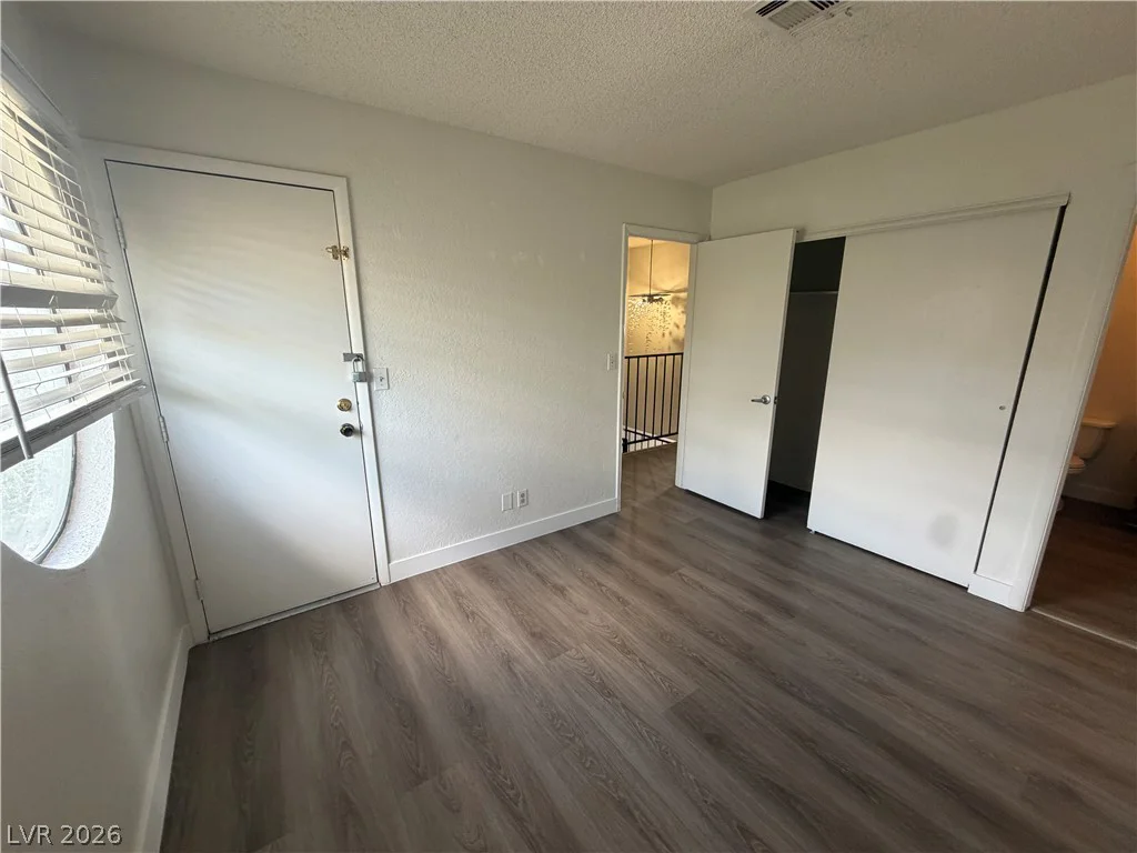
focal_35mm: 14
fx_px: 460
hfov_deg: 102.1
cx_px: 568
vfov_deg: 85.7
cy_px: 426
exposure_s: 1/60
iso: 200
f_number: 2.2
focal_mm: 2.22
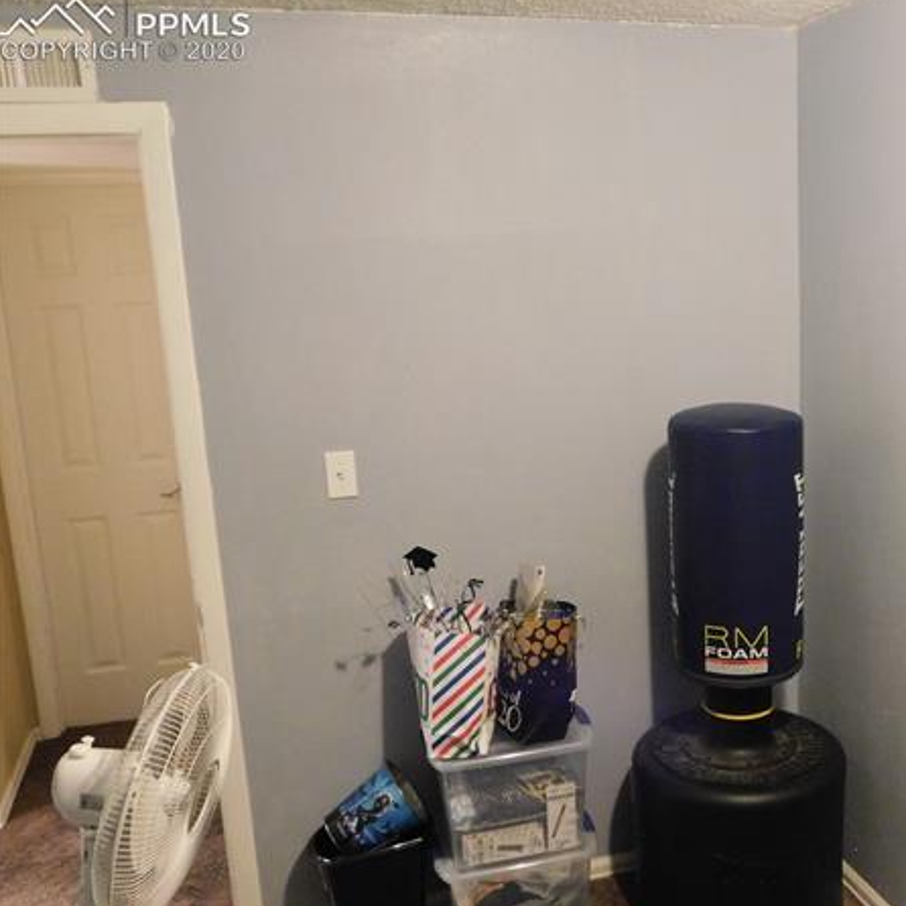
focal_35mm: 38
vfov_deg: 43.8
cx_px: 646
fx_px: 1125
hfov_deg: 42.9
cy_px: 476
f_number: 3.2
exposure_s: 1/8
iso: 720
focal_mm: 5.3
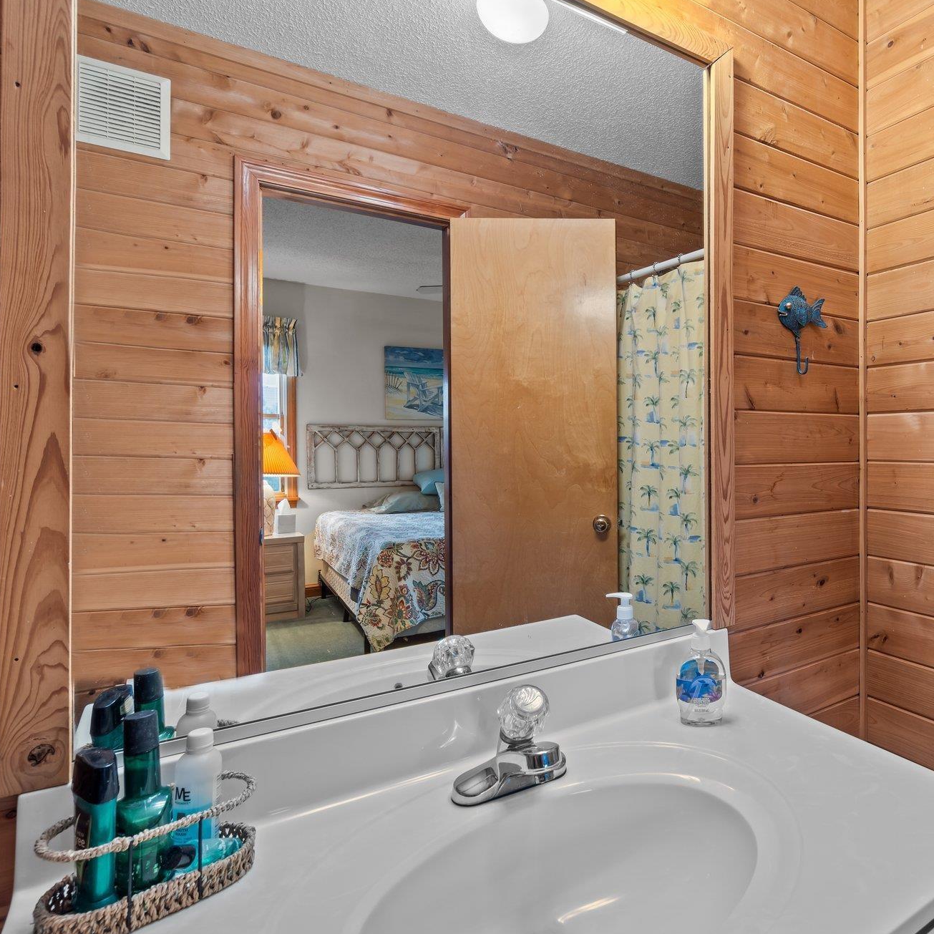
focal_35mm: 20
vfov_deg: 74.8
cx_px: 659
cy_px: 473
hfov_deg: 71.4
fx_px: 611
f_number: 8
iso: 100
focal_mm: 10
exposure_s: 2
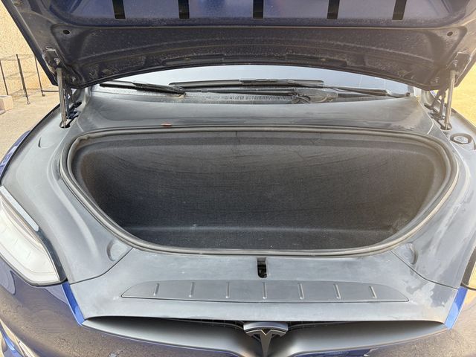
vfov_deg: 53.1
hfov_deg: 67.3
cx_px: 238
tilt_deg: -25.2
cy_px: 178
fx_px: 358
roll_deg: +1.7
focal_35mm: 26
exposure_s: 1/129
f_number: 1.6
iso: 50
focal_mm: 5.96
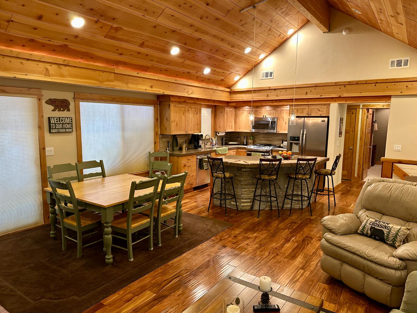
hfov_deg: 71.6
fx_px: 289
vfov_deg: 56.8
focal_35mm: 24
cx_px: 208
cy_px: 156
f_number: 1.78
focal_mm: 6.86
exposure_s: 1/60
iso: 400
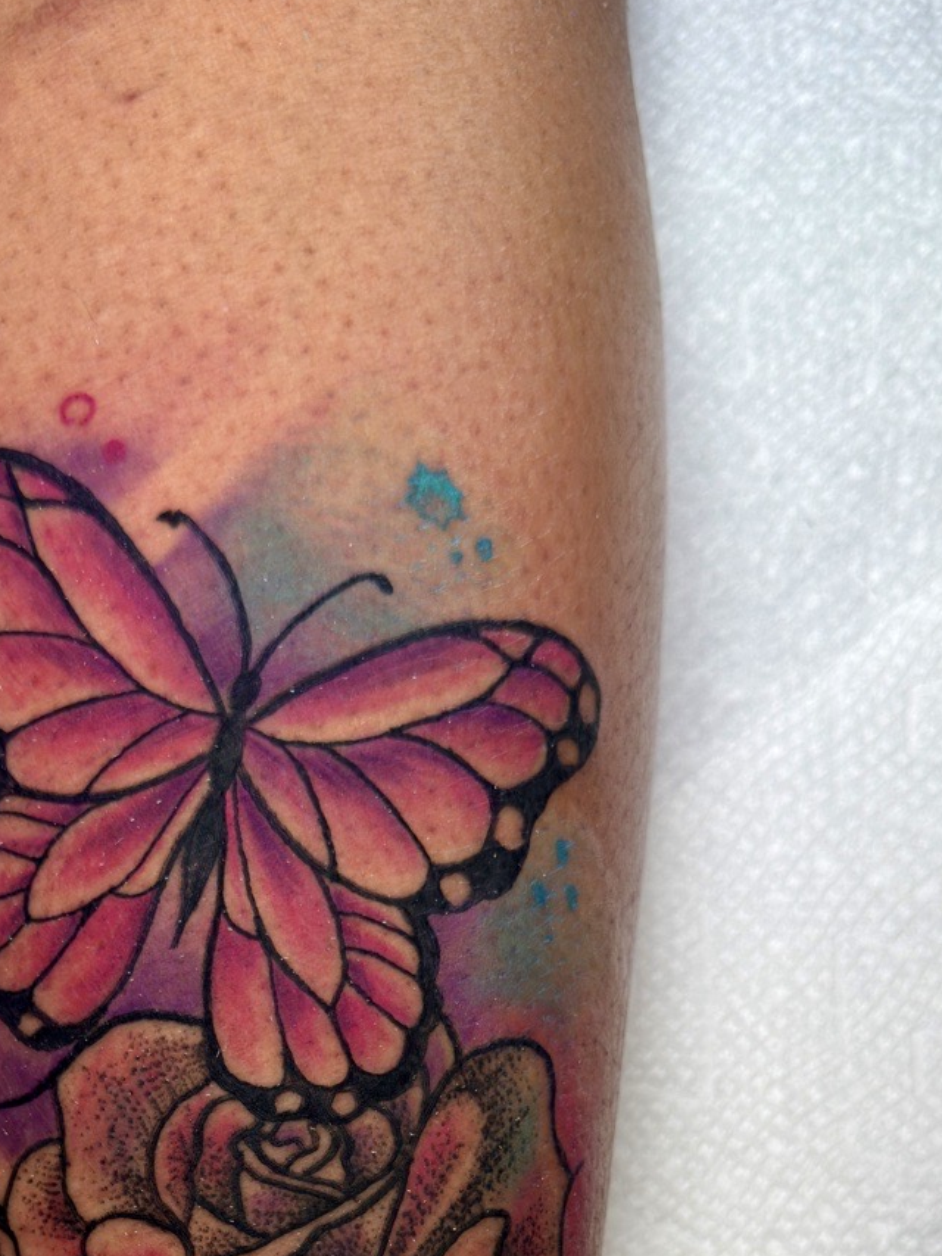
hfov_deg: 26.9
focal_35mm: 54
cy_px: 1312
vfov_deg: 32.2
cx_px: 299
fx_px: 1959
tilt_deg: -75.2
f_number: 1.78
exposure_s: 1/148
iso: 64
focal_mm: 6.76
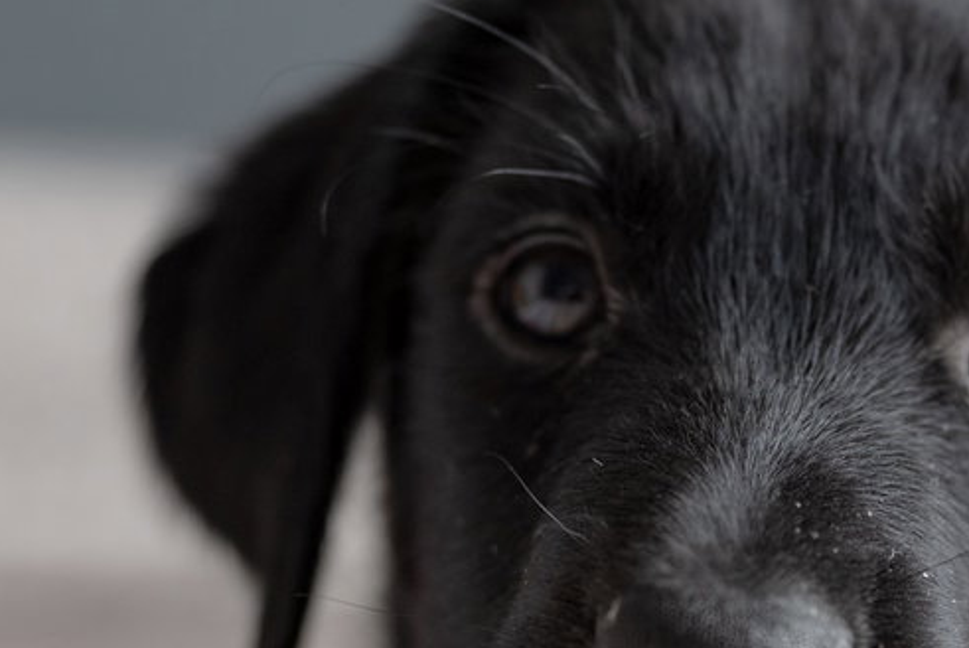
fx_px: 4390
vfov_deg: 8.4
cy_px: 660
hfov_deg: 12.5
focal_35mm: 163
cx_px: 876
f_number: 2.8
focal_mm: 50
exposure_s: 1/200
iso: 640
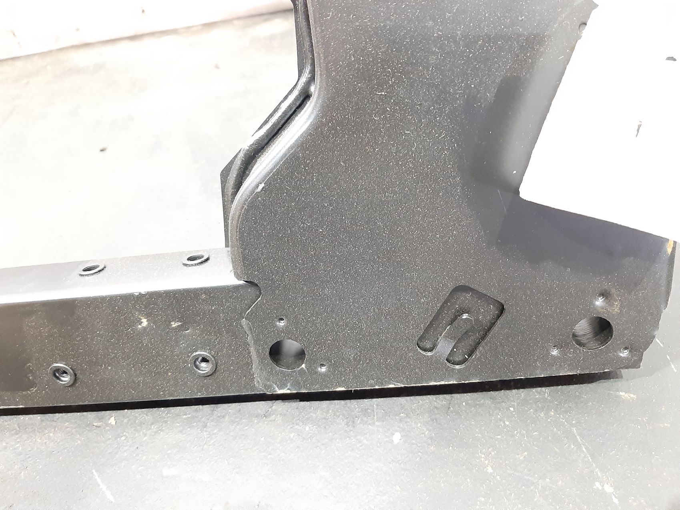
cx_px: 340
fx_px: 530
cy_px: 255
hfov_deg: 65.3
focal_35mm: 27
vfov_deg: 51.3
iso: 640
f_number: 1.7
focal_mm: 3.93
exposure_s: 1/17
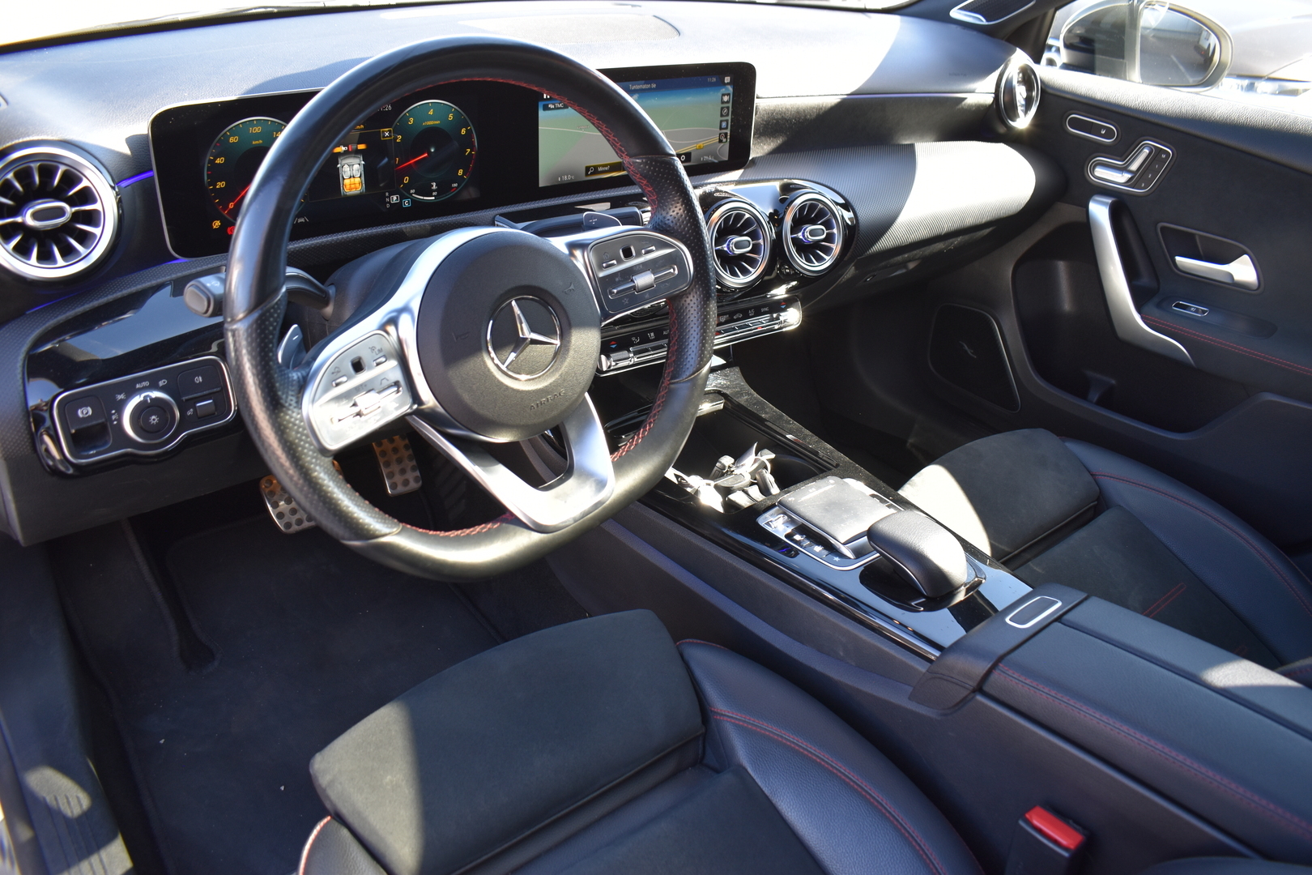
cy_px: 438
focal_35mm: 27
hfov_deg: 67.4
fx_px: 984
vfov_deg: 47.9
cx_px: 656
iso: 400
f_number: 5.6
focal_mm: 18
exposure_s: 1/125
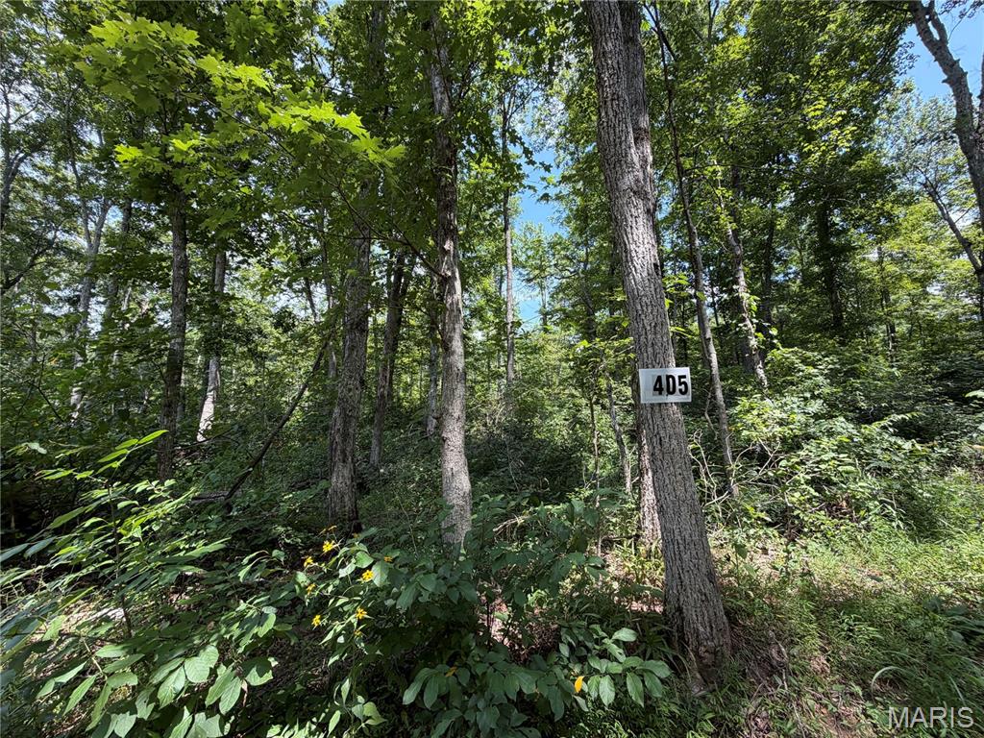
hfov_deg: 102.1
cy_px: 369
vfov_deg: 85.7
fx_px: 398
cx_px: 492
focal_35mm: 14
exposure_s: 1/183
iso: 50
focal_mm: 2.22
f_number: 2.2
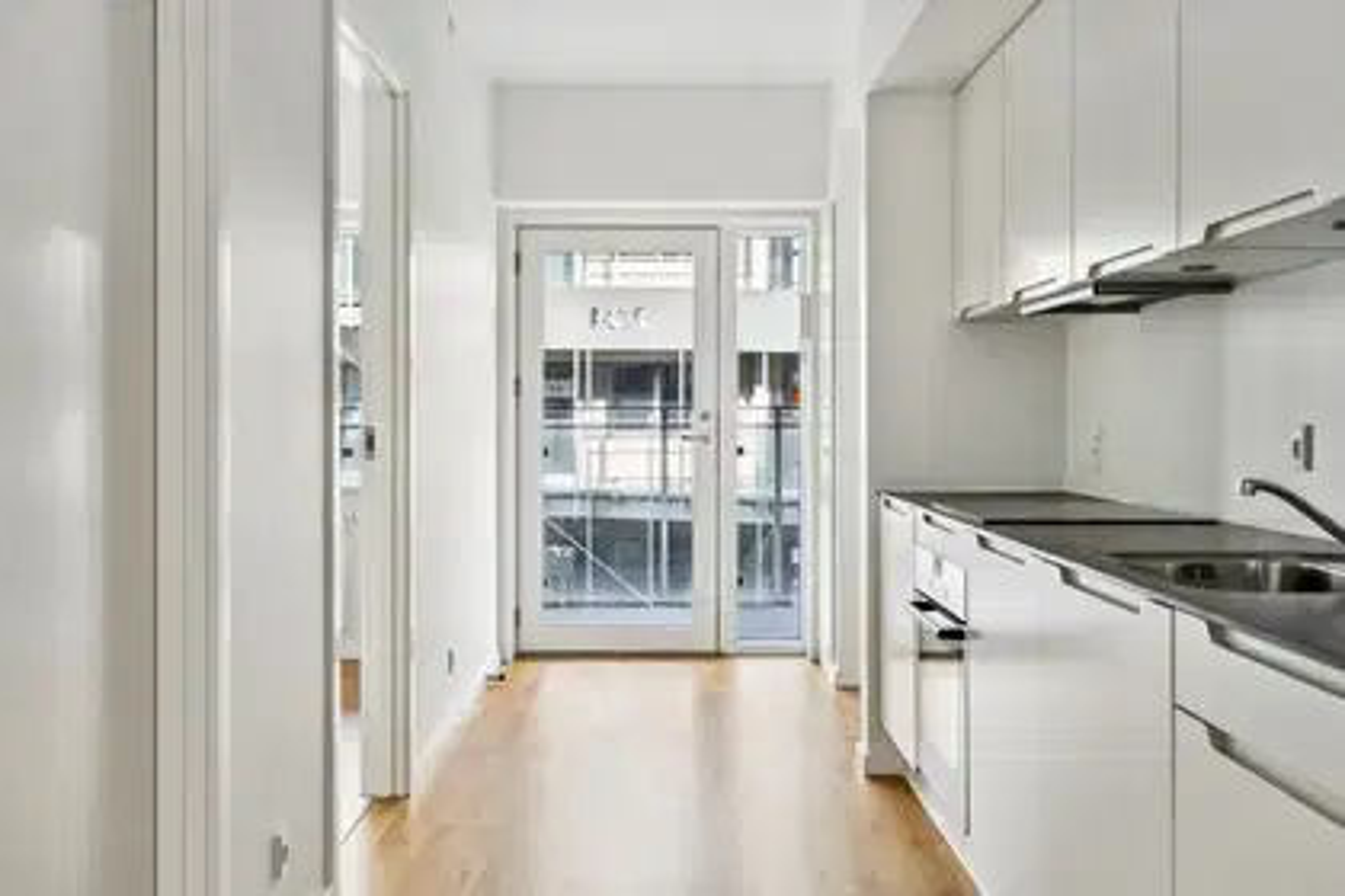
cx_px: 672
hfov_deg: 54.4
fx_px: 1308
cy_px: 448
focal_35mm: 35
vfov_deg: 37.9
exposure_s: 1/25
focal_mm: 35
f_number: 8
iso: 400
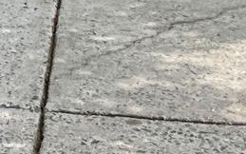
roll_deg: +2.0
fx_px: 1629
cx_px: -274
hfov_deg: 8.2
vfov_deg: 5.3
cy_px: -127
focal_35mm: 243
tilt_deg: -11.7
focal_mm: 3
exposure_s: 1/372
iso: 25
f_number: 1.8
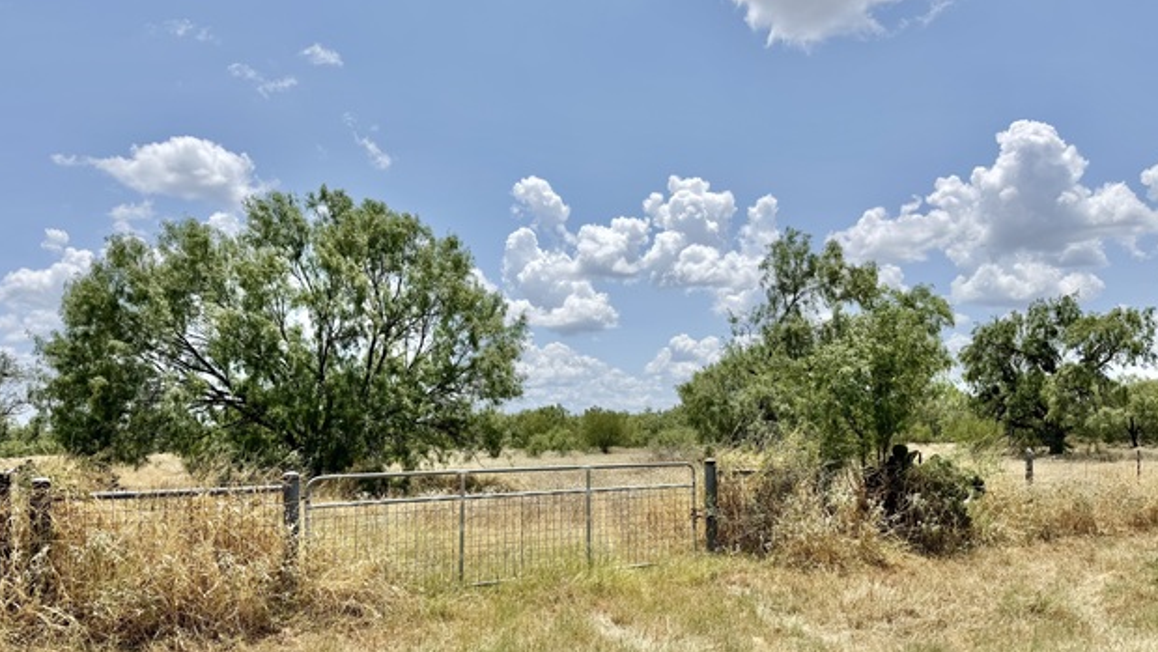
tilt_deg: +1.6
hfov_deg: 69.8
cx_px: 568
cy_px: 417
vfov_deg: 42.5
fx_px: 829
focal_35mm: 27
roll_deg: +0.1
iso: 80
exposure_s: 1/8130
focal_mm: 6.76
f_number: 1.78
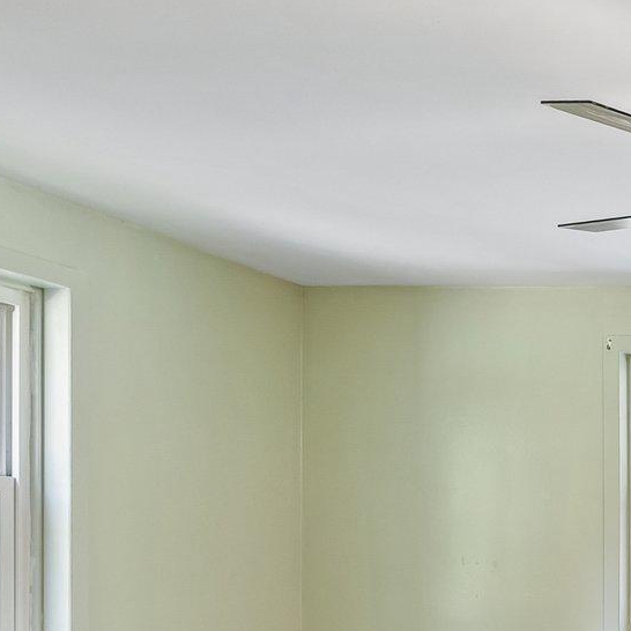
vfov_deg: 32.0
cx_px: 838
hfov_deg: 27.4
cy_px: 547
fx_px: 1052
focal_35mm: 51
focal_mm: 16
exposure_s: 1/25
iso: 400
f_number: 8
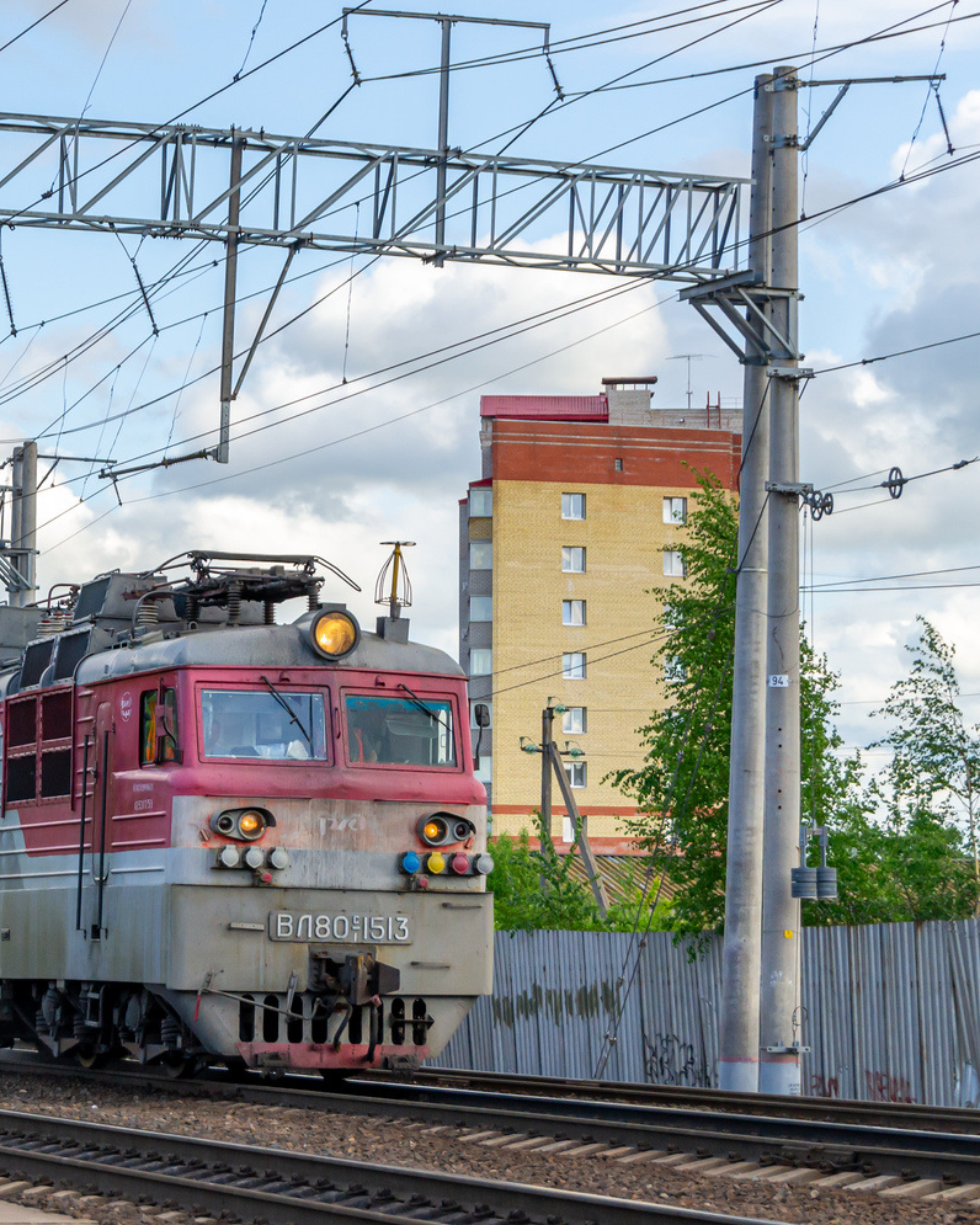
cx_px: 151
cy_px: 611
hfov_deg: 13.1
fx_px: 4231
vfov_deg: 16.5
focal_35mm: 117
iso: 400
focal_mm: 55
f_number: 5.6
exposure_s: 1/800
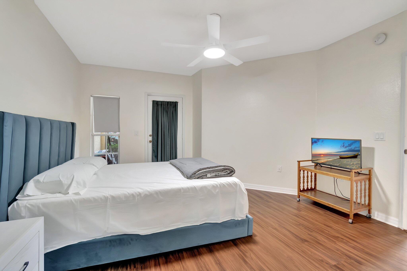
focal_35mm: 15
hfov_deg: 100.4
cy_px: 136
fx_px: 170
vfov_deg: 77.3
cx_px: 204
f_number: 8
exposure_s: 1/3.33
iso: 1000
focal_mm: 10
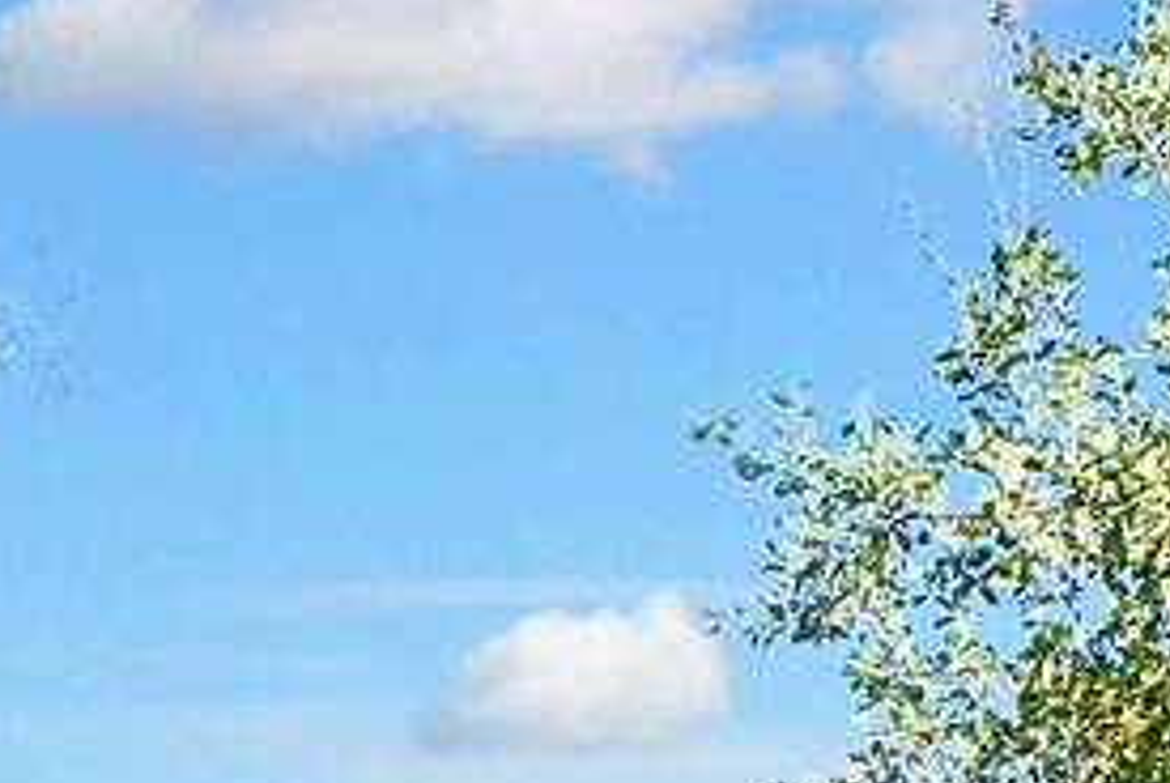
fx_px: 4587
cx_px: -408
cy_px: 2158
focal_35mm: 141
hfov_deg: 13.9
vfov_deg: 8.5
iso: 100
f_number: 5.6
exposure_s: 1/125
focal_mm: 24
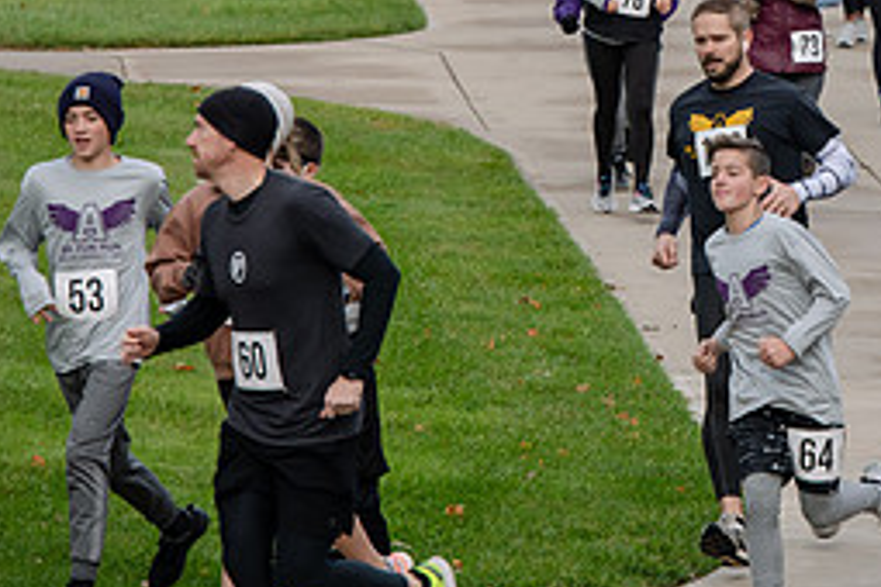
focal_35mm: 410
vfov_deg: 3.3
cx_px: 884
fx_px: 10033
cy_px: -54
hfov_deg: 5.0
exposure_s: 1/500
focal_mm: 180
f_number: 6.3
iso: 640
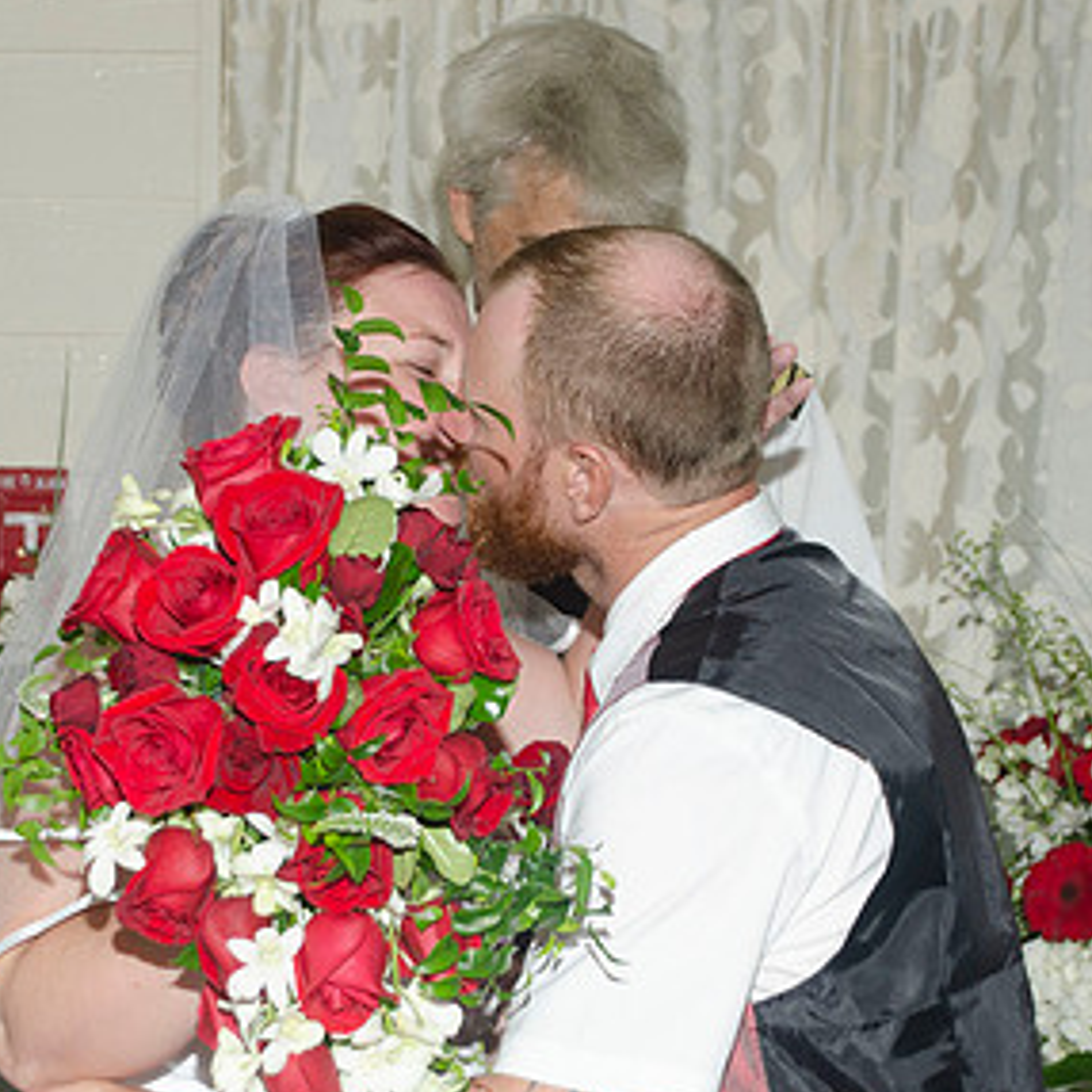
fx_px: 4426
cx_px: 409
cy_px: 714
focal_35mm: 124
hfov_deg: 14.1
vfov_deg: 14.0
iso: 400
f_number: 5.6
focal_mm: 48
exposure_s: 1/250
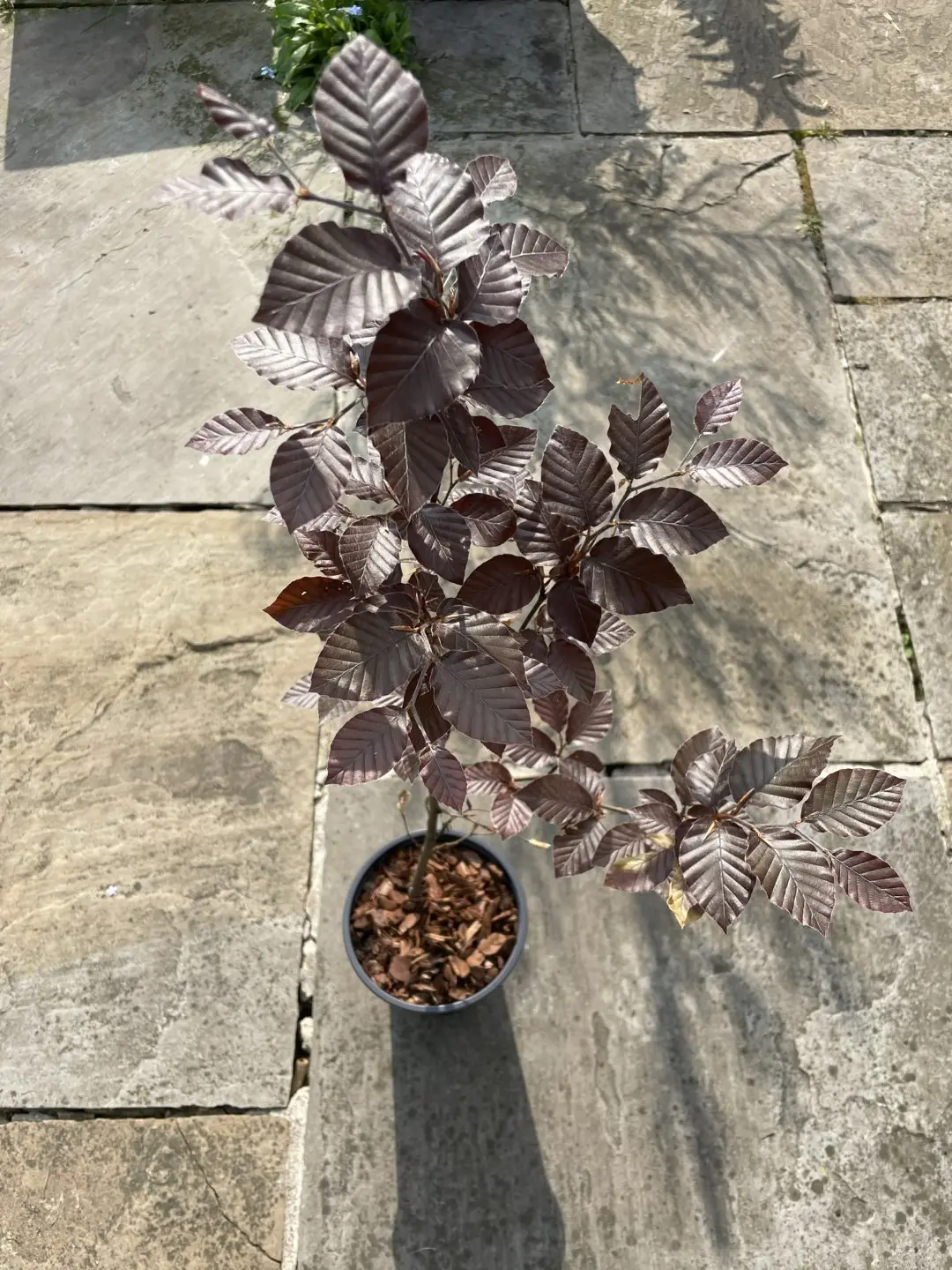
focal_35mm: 26
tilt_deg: -63.7
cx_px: 476
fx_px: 953
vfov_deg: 67.3
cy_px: 635
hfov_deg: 53.1
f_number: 1.6
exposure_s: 1/1855
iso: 32
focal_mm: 4.2
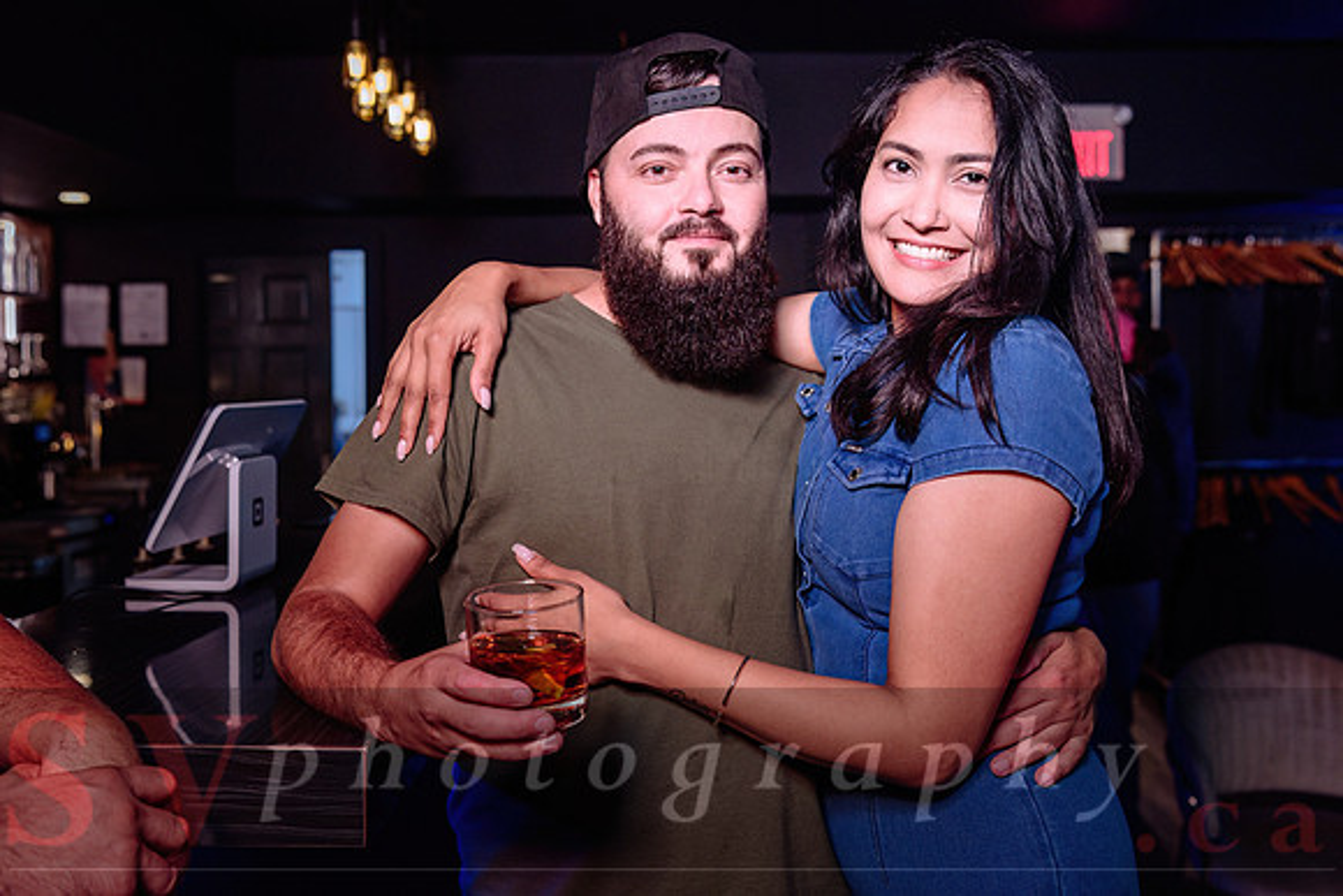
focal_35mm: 38
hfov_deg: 50.6
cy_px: 394
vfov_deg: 34.9
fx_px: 1422
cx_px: 672
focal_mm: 34
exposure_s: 1/50
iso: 1000
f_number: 4
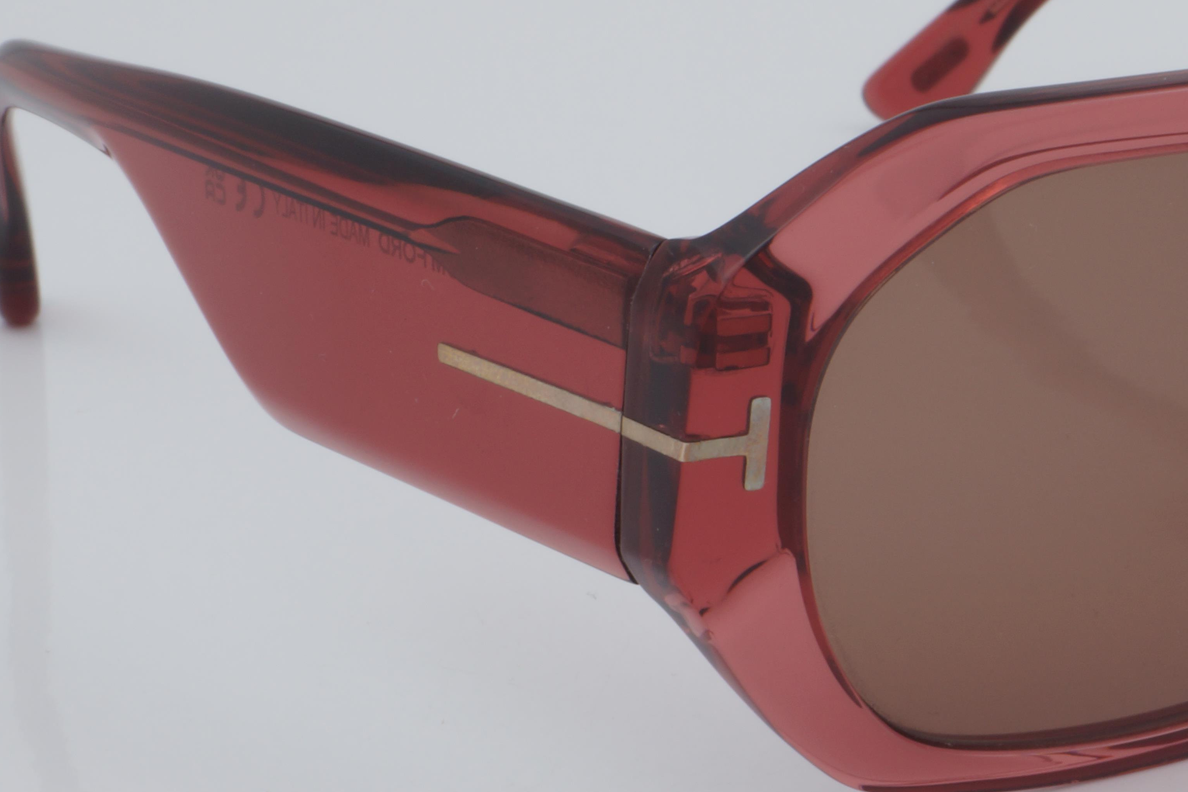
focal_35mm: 147
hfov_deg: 13.8
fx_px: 4851
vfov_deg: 9.3
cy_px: 322
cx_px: 1111
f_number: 32
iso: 100
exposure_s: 1/4
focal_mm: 50
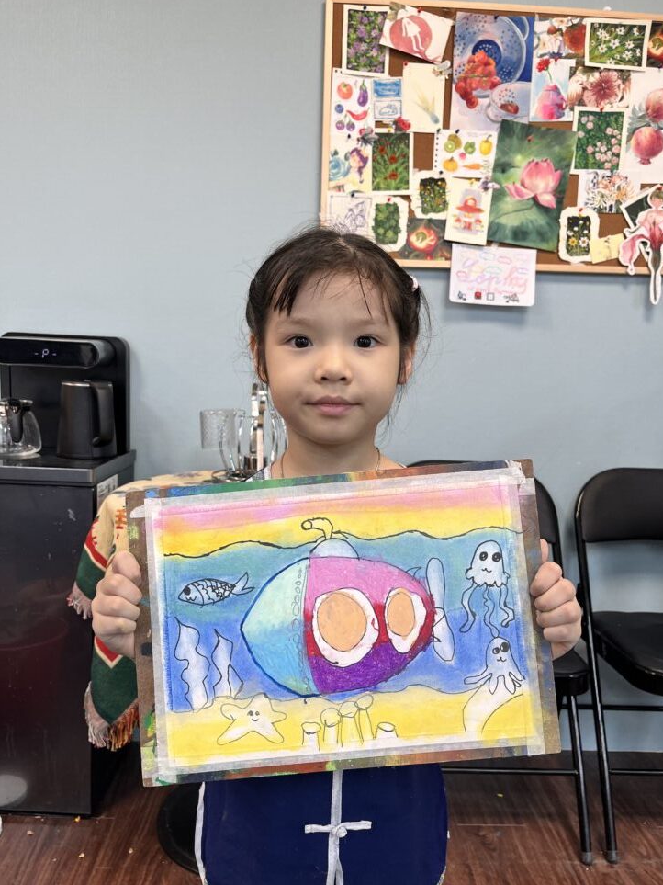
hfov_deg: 51.3
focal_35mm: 27
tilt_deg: -7.4
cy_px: 448
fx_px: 690
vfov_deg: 65.3
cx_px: 343
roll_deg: -2.3
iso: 50
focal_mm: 5.1
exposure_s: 1/100
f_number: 1.6
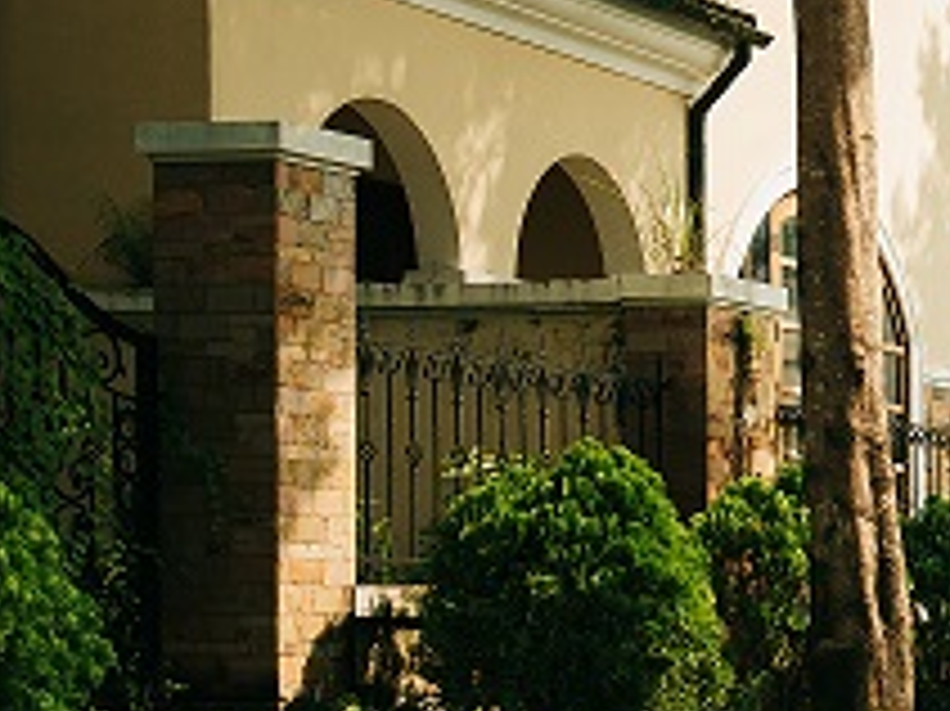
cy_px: 612
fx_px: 3511
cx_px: 1670
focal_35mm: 128
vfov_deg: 11.5
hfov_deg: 13.8
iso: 200
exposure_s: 1/640
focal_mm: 32
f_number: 2.8
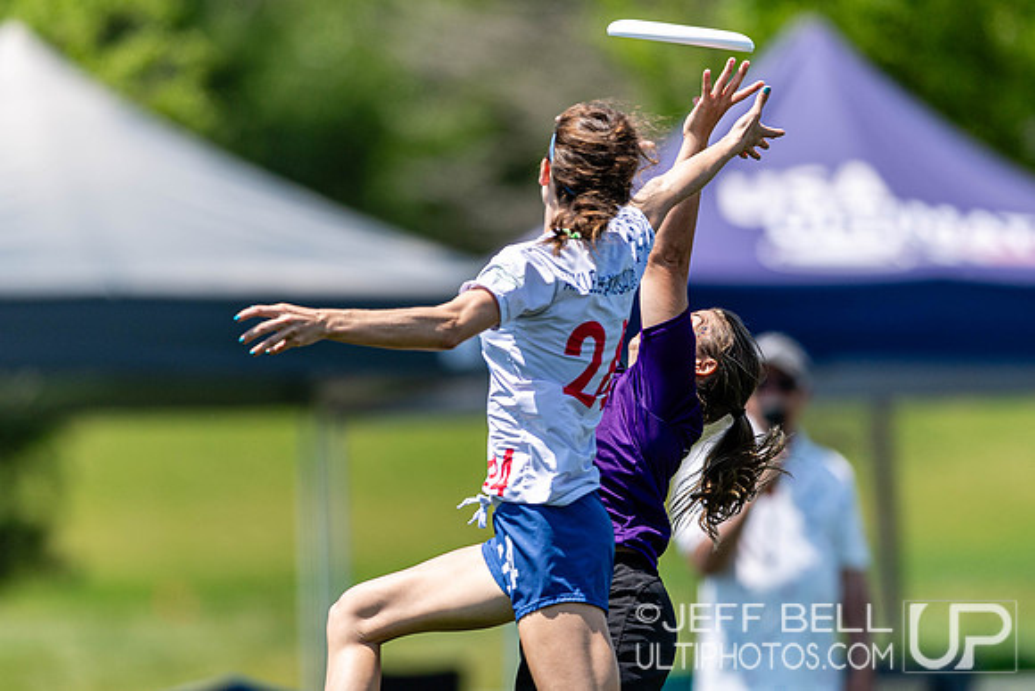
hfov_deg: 3.3
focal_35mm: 624
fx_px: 17932
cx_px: 515
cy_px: 331
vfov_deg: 2.2
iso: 100
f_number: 2.8
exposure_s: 1/2000
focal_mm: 400
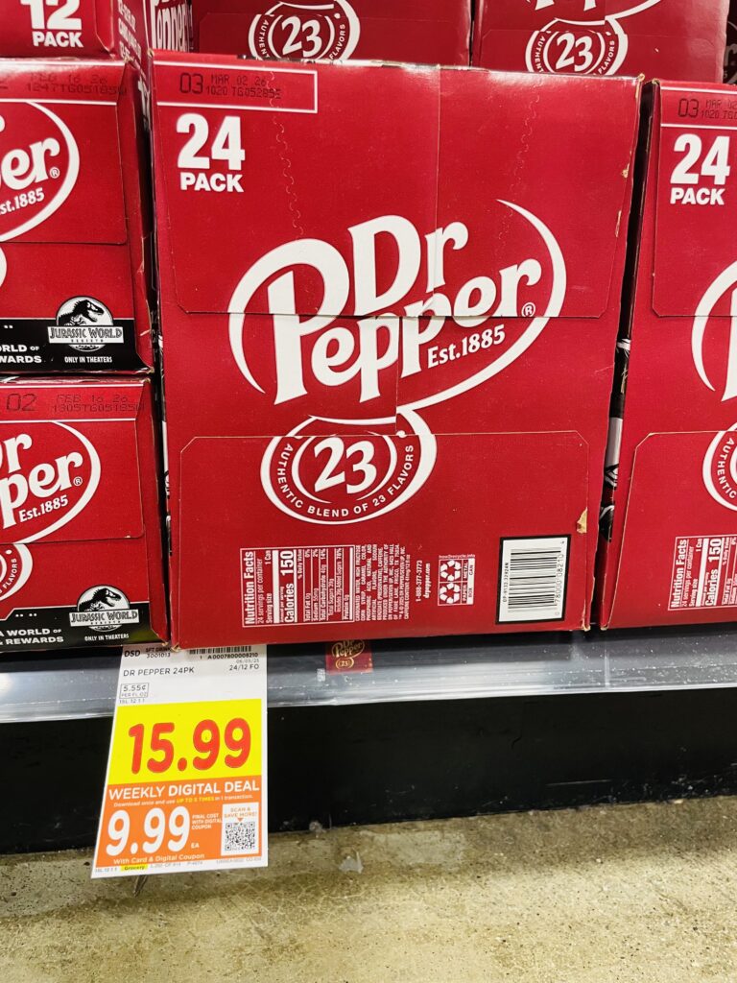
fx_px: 738
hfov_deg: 53.1
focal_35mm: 26
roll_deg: -0.9
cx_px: 368
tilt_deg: -14.5
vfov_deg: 67.3
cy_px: 492
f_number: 1.6
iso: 160
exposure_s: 1/60
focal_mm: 4.2
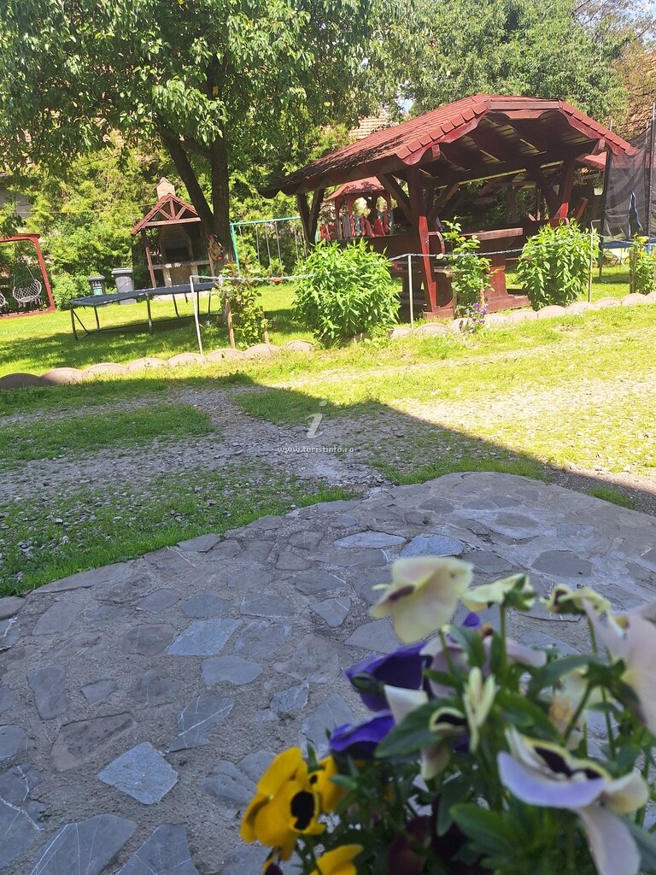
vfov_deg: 73.9
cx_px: 328
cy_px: 438
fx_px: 581
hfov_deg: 58.9
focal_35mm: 23
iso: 40
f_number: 1.8
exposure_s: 1/987
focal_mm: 5.54
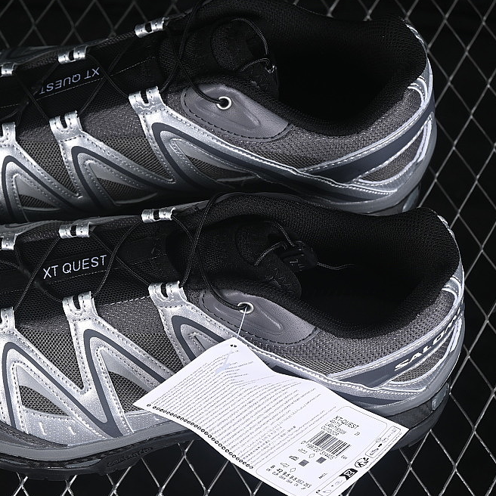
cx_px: 153
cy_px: 227
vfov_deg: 16.6
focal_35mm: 105
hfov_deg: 16.5
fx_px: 1702
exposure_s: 1/50
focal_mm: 50
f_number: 6.3
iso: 160
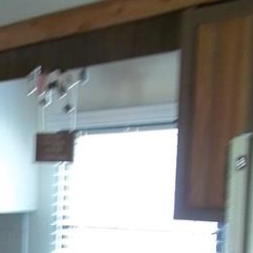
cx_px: -212
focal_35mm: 114
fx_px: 943
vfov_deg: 14.5
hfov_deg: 13.6
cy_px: 345
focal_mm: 5.7
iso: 160
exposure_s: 1/20
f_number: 2.9
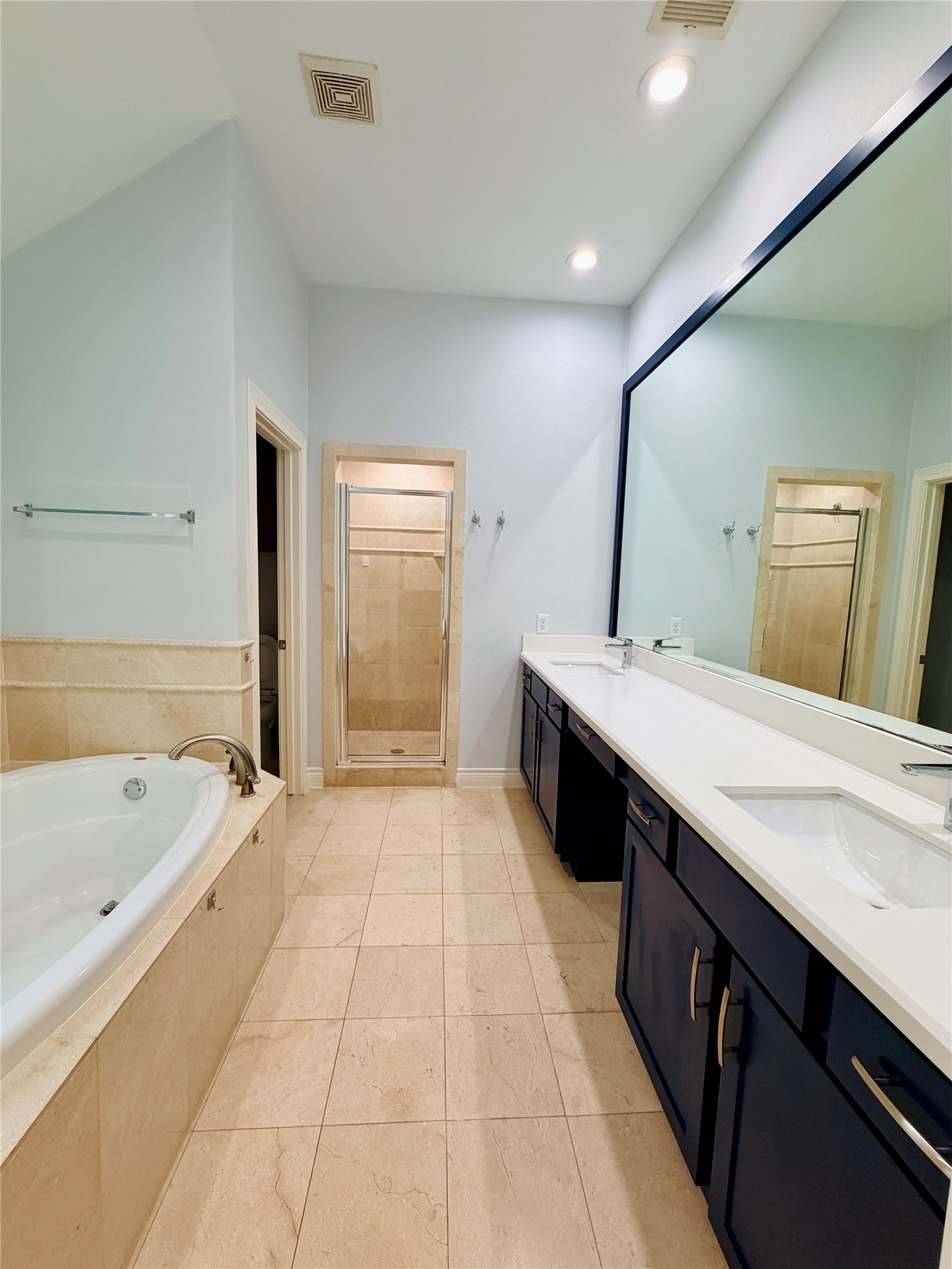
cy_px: 634
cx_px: 476
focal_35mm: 14
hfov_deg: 85.7
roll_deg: -2.4
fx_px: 513
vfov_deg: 102.1
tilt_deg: -6.7
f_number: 2.2
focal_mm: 2.22
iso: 200
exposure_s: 1/120
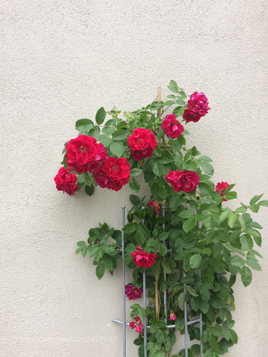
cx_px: 134
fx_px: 299
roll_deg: +1.2
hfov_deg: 48.2
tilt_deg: -0.8
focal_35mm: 29
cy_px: 178
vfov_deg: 61.7
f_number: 2.2
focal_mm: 4.15
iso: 32
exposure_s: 1/562
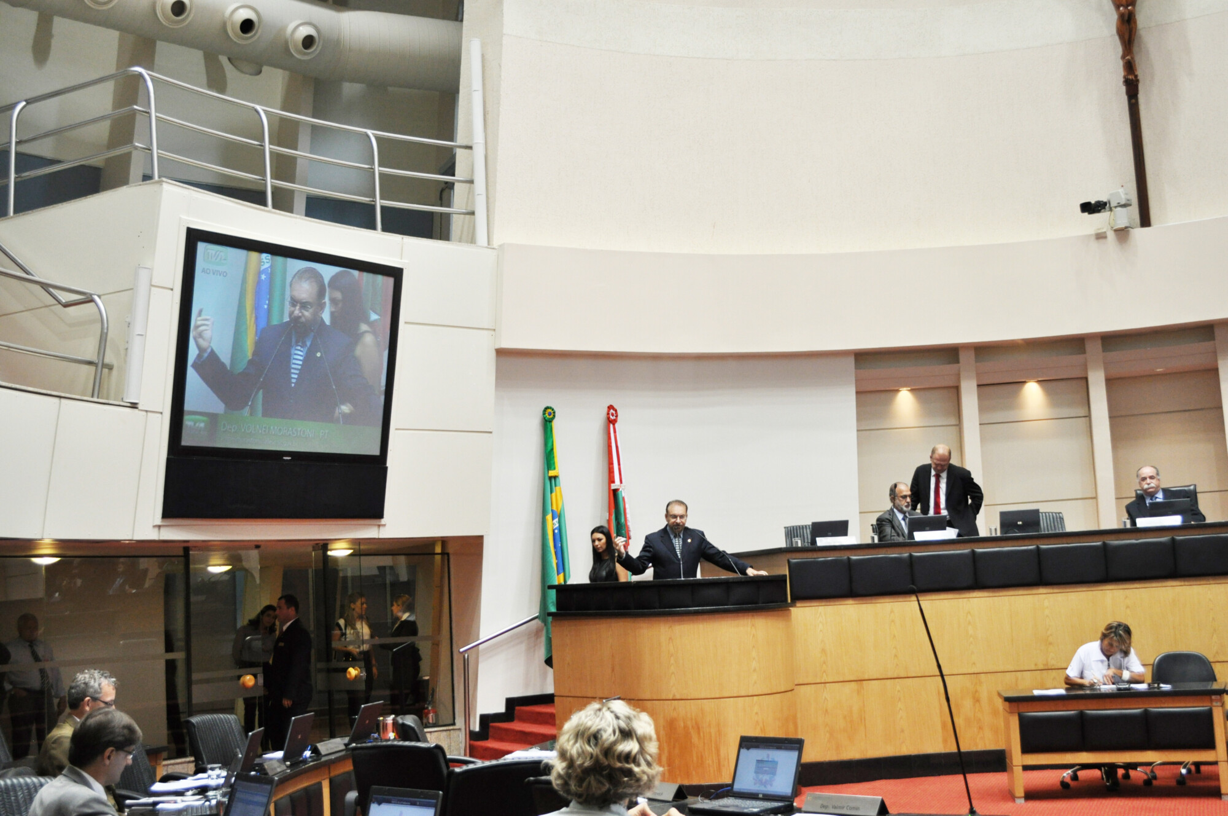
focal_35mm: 42
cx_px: 614
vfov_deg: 31.8
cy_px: 408
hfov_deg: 46.5
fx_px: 1431
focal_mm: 28
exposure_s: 1/100
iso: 800
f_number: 4.5
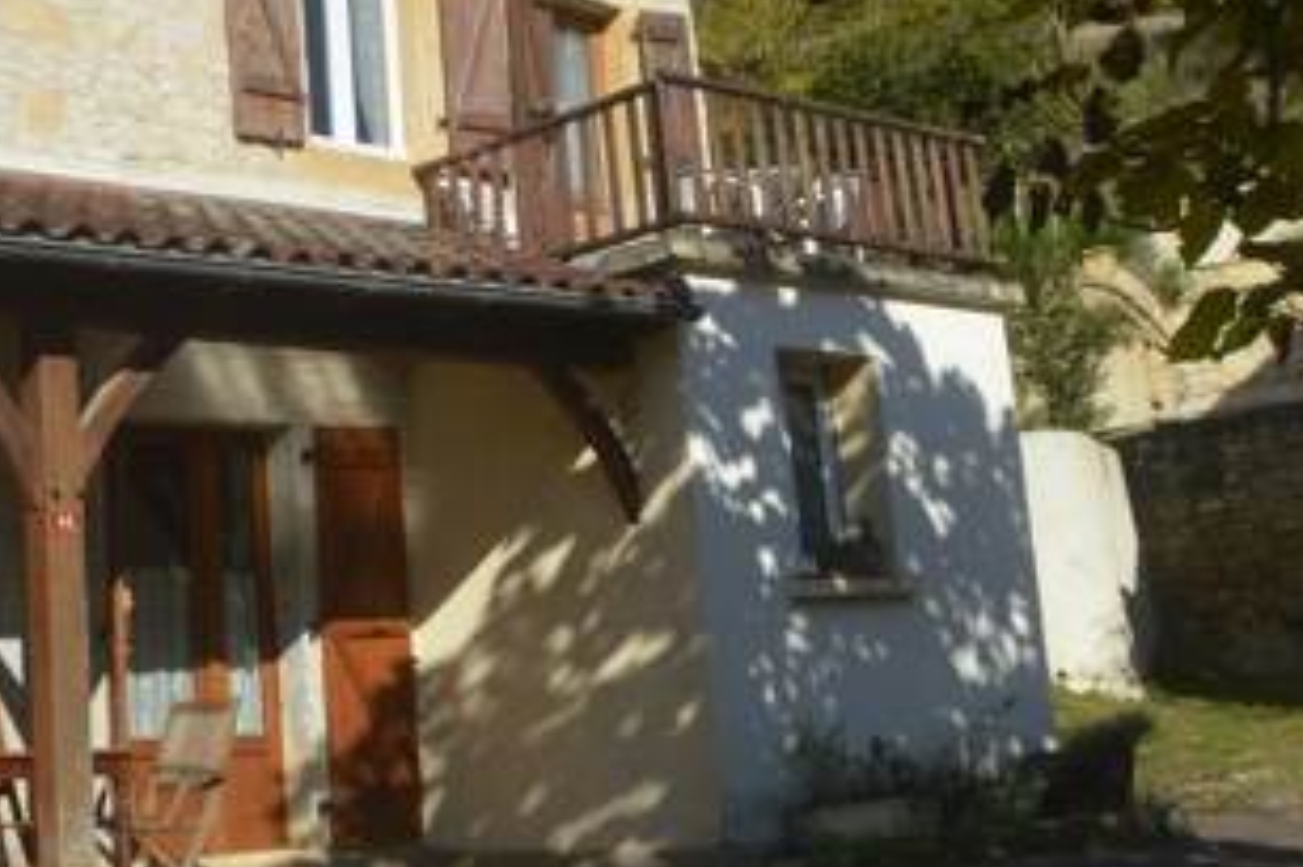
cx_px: 271
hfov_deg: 28.3
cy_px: 133
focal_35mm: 70
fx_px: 2532
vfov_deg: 19.2
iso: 100
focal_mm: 18
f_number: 9
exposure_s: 1/320
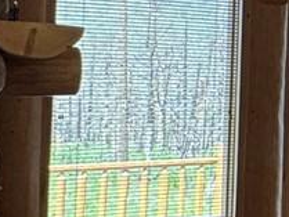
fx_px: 894
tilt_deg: +2.3
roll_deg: -0.5
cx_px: 777
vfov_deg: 13.8
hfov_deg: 12.4
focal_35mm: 107
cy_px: 66
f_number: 2.2
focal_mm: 2.22
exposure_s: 1/99
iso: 100
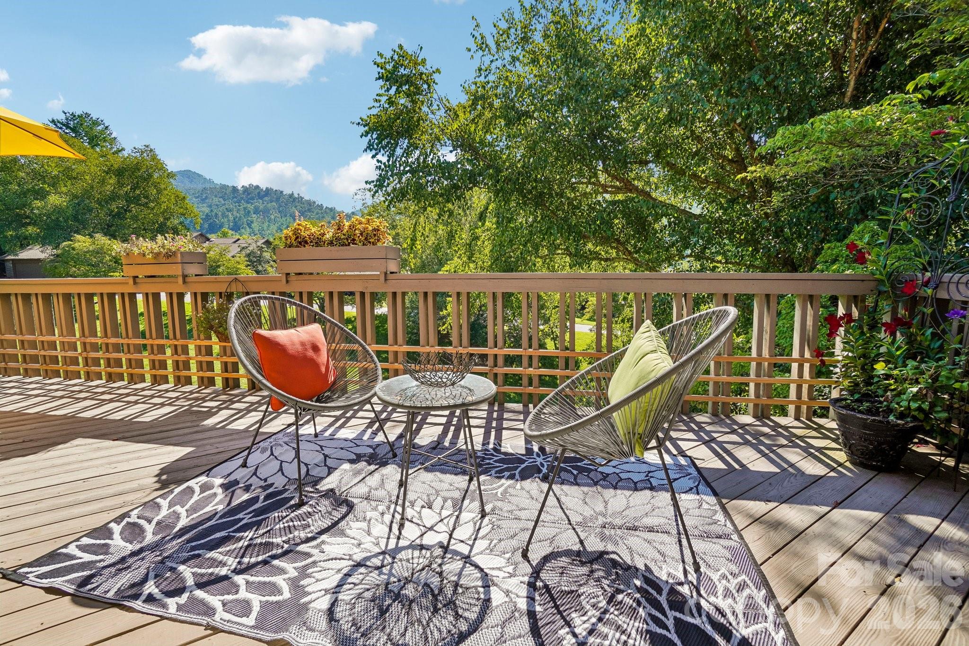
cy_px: 323
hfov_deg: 95.0
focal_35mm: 16
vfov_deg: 72.0
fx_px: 444
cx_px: 484
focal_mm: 11
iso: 100
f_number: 8
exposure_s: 1/125
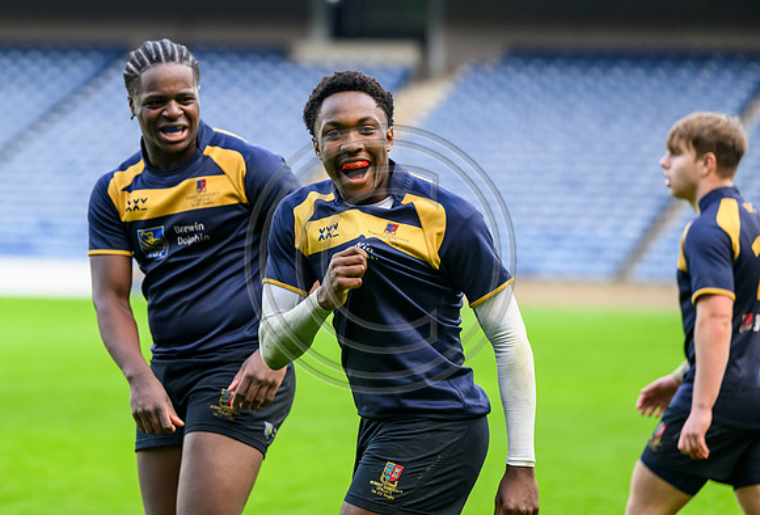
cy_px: 230
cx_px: 333
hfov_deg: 9.2
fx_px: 4746
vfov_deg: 6.2
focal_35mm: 224
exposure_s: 1/1600
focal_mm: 200
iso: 2500
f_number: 4
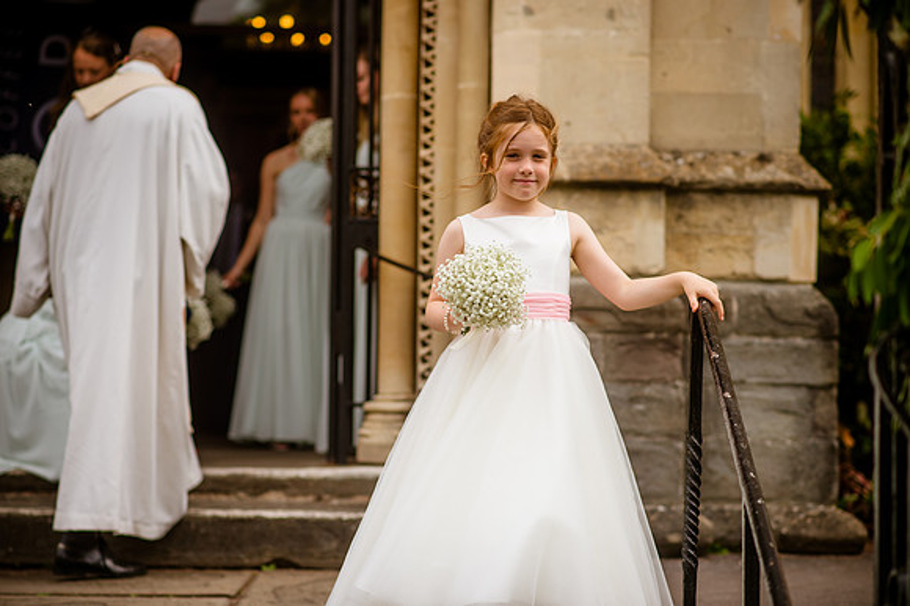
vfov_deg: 16.1
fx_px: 2147
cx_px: 455
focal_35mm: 85
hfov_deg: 23.9
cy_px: 303
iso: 125
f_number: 2.8
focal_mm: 85
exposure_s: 1/2500
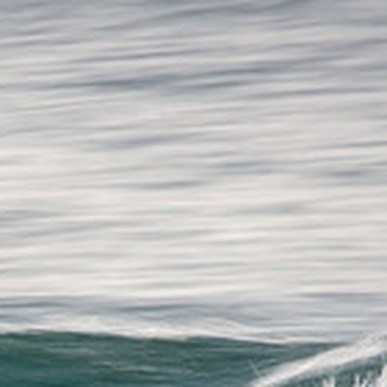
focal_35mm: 2639
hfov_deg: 0.7
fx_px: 33379
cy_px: 491
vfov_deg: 0.7
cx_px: -321
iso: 100
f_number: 18
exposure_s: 1/25
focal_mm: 500
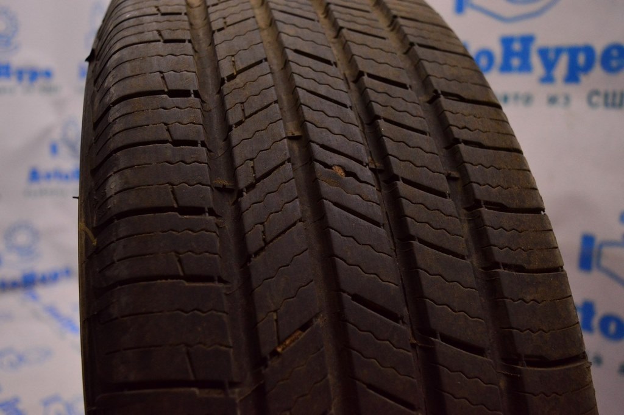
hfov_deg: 57.3
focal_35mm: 33
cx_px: 312
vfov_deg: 39.9
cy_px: 208
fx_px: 572
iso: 1600
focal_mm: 22
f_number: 4
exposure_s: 1/400
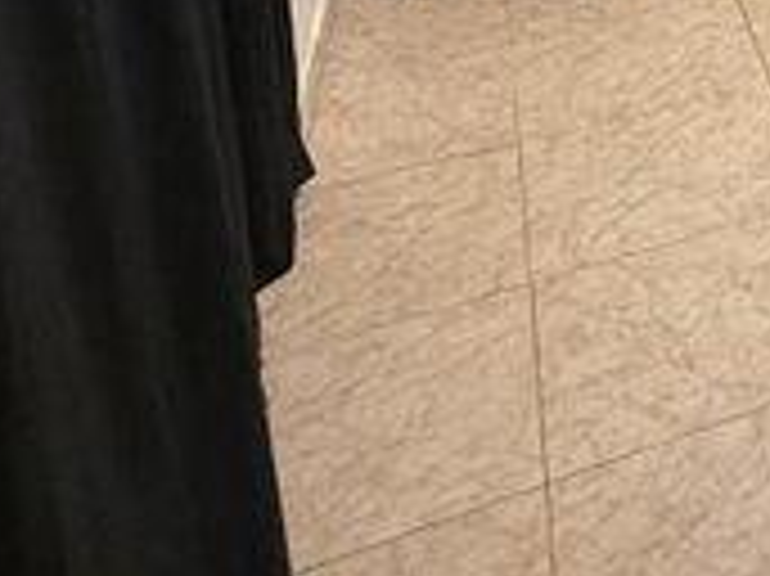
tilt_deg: -11.4
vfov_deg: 20.2
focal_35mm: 59
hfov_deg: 22.2
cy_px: -356
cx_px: 1333
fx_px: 1311
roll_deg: -2.9
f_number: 2.2
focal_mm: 2.22
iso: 250
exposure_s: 1/50
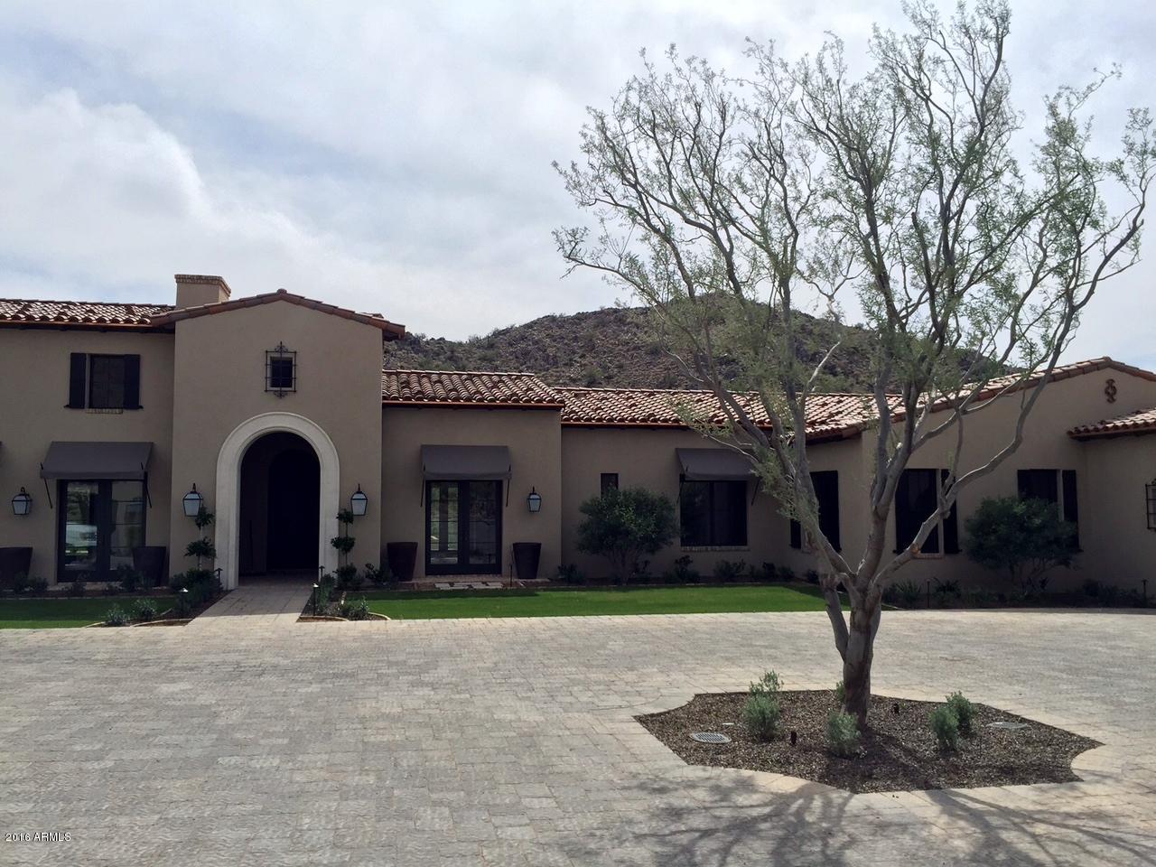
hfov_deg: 61.7
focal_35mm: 29
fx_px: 968
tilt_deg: +4.3
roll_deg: -0.4
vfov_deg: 48.2
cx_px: 578
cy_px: 434
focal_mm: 4.15
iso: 32
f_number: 2.2
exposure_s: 1/2825
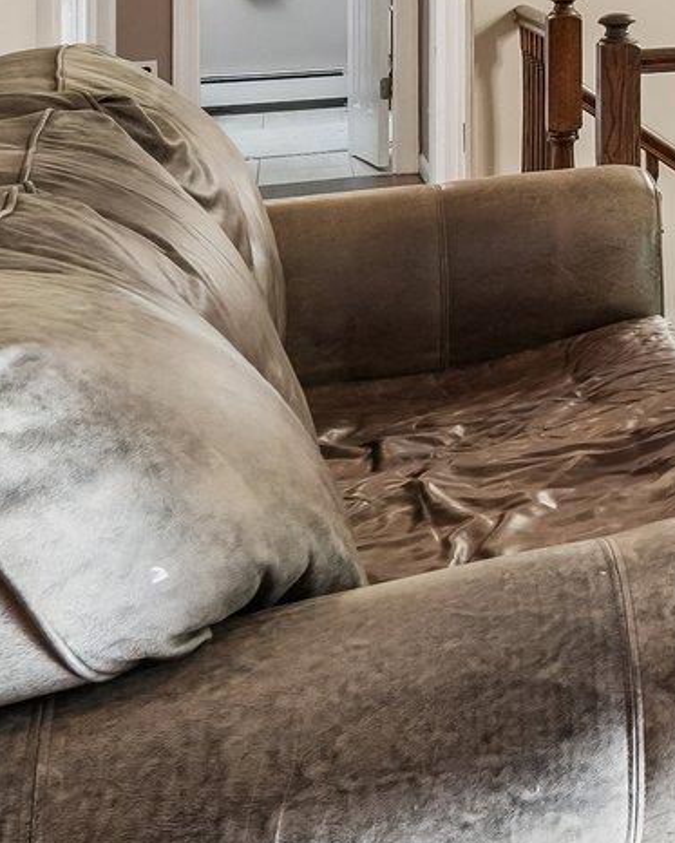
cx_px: 1676
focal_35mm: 68
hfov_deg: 14.1
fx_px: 1699
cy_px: -77
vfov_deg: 25.8
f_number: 9
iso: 400
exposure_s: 1/10
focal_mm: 16.5
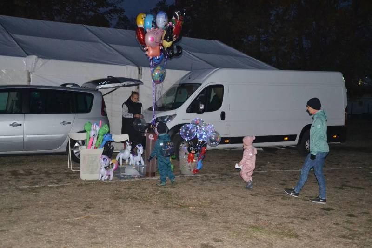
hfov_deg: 41.1
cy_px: 124
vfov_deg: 28.1
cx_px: 186
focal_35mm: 48
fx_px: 496
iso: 3200
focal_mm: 32
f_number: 4.2
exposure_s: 1/60
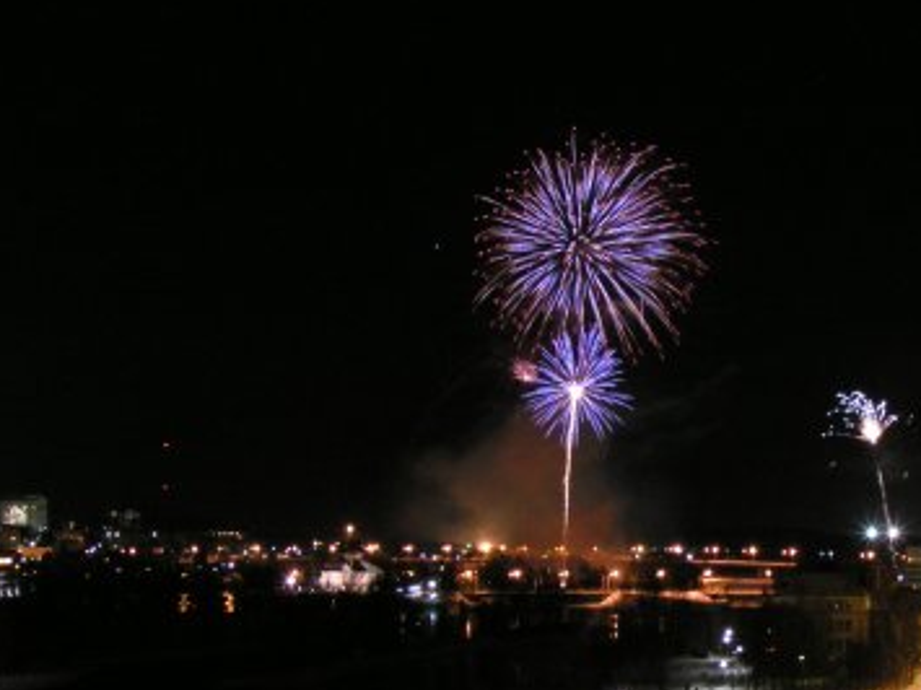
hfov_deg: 34.5
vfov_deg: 26.5
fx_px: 1463
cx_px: 643
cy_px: 406
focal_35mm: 55
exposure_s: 4
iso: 200
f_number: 6.3
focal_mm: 6
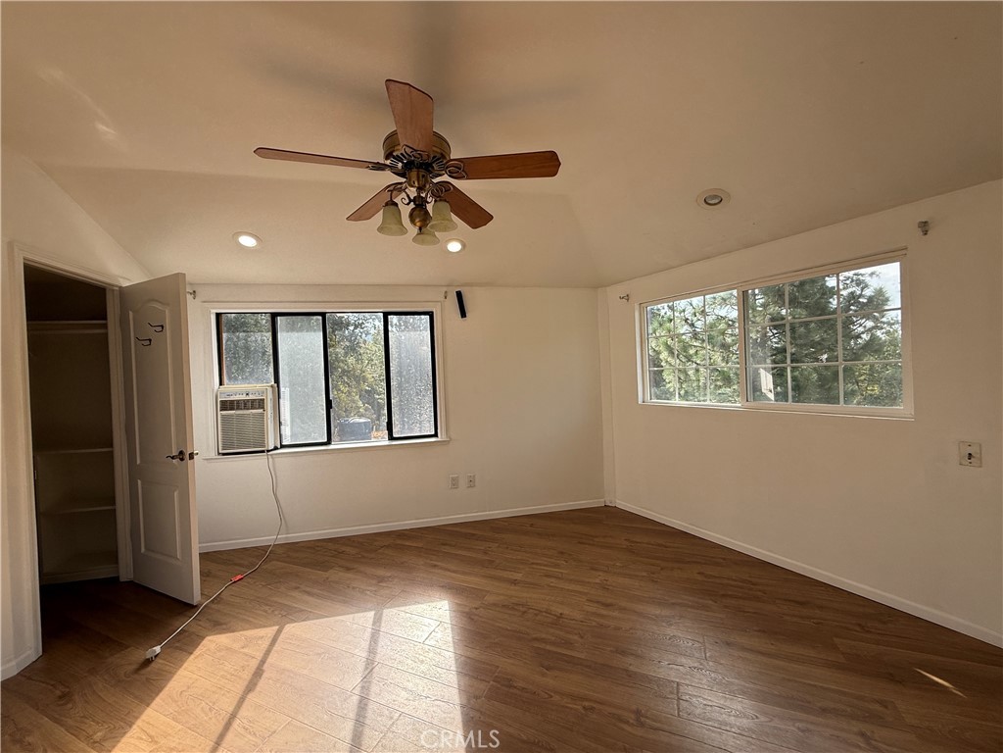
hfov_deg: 102.1
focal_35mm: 14
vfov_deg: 85.7
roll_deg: +0.9
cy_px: 376
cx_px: 502
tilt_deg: -0.3
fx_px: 406
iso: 64
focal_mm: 2.22
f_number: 2.2
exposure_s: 1/323
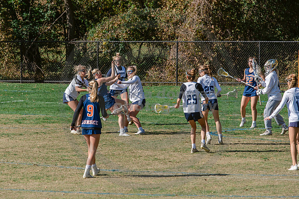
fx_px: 2135
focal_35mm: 257
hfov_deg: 8.0
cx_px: 119
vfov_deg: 5.3
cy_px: 79
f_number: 5
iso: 250
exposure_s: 1/1600
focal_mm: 200
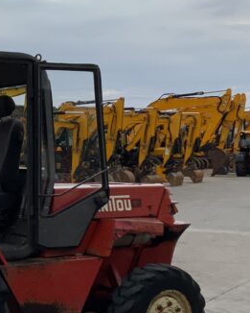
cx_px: -22
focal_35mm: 89
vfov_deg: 21.5
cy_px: 179
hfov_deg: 16.8
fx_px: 823
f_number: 1.8
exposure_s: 1/4065
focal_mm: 3
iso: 16
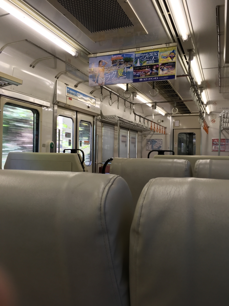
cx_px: 114
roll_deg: -0.7
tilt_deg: -1.7
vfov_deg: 61.7
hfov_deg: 48.2
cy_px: 153
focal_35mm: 29
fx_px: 256
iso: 25
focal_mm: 4.15
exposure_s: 1/40
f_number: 2.2
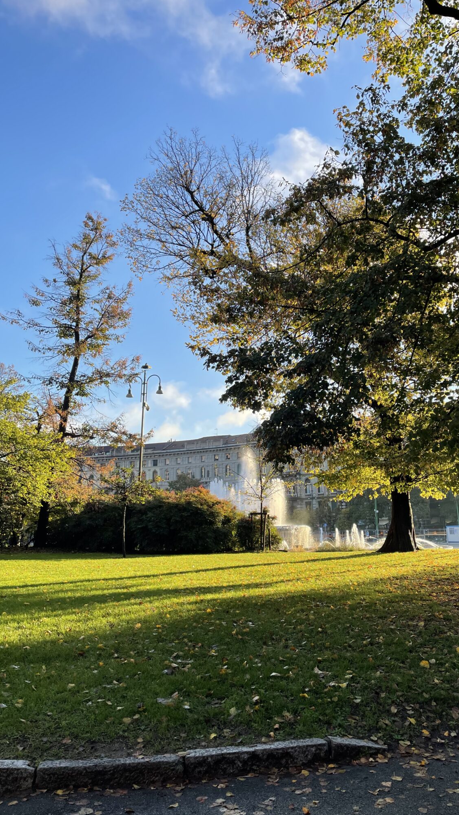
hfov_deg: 39.8
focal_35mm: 29
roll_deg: +1.9
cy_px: 402
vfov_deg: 66.1
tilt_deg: +12.9
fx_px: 627
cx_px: 293
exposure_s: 1/875
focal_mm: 4.2
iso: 32
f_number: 1.6
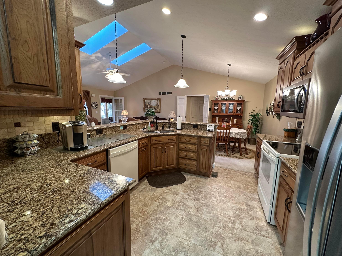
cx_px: 171
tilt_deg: -7.7
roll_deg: -0.6
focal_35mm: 14
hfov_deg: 102.1
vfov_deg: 85.7
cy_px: 128
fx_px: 138
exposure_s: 1/60
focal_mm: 2.22
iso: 250
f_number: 2.2
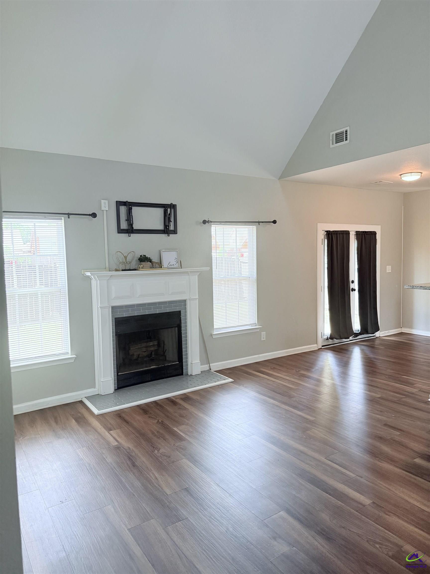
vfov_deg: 71.6
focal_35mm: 24
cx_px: 215
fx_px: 398
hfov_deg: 56.8
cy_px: 287
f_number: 1.78
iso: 250
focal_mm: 6.76
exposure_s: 1/120
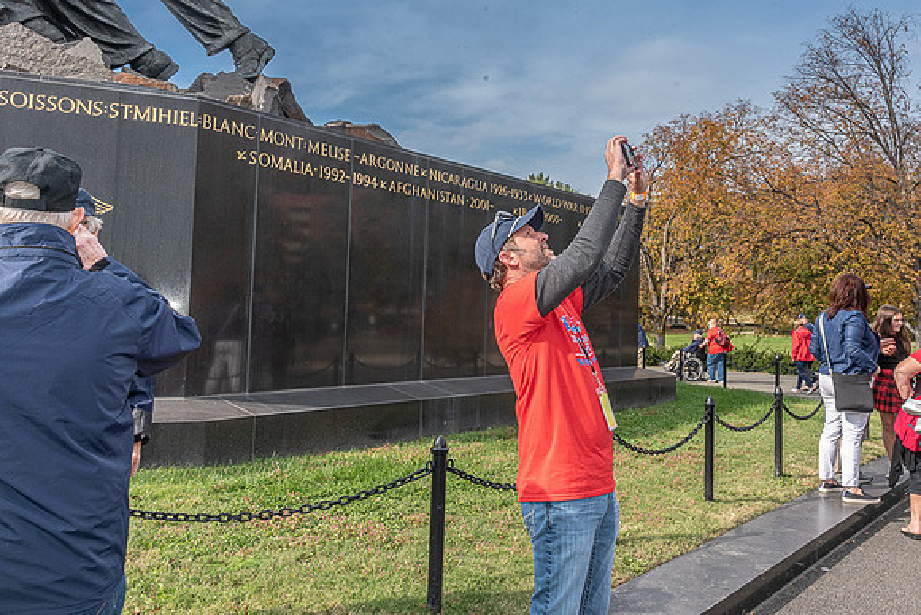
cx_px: 534
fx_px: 832
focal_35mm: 32
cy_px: 258
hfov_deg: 57.7
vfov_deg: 40.4
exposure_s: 1/250
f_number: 14
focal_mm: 28
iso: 500
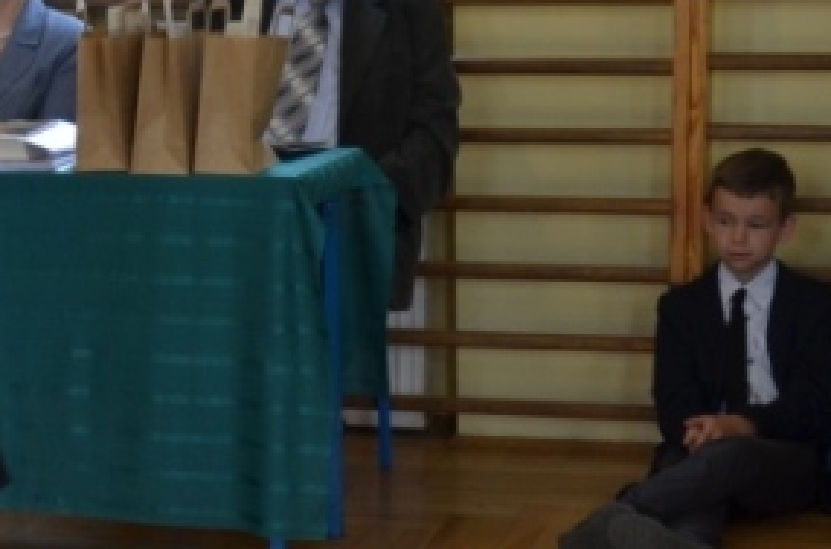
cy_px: 256
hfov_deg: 13.4
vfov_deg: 9.4
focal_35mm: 145
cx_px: -413
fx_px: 3338
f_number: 4.2
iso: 400
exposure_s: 1/60
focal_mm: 30
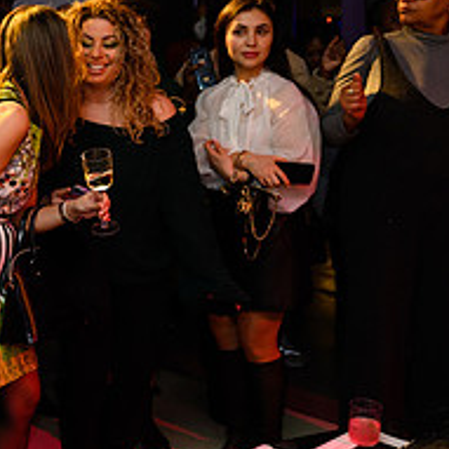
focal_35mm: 62
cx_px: -42
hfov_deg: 25.7
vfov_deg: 27.7
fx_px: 910
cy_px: 176
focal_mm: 24
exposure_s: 1/200
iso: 1600
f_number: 4
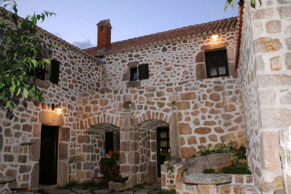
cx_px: 148
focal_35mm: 31
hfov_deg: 60.3
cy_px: 96
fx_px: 251
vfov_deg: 42.3
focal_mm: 20
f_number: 2.8
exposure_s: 1/90
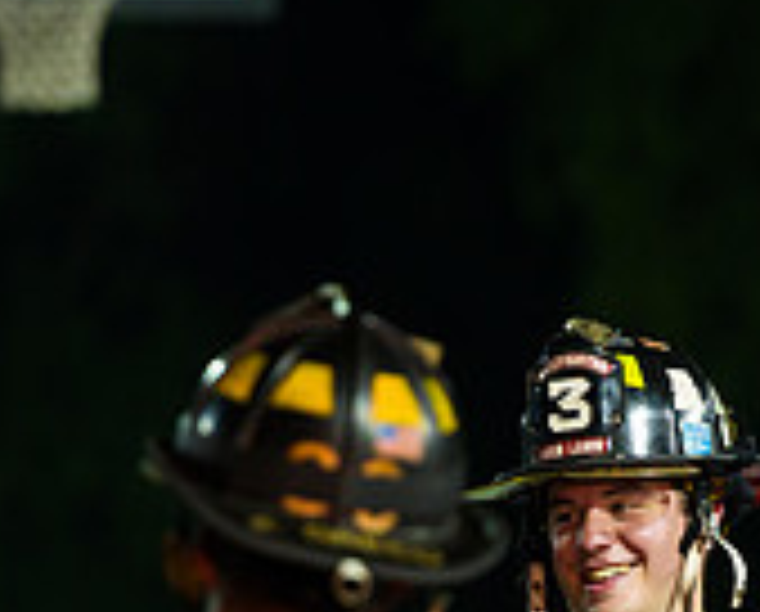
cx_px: 675
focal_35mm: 642
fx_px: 14474
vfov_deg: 2.4
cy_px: 657
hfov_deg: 3.0
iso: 1600
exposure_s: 1/125
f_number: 3.2
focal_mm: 200
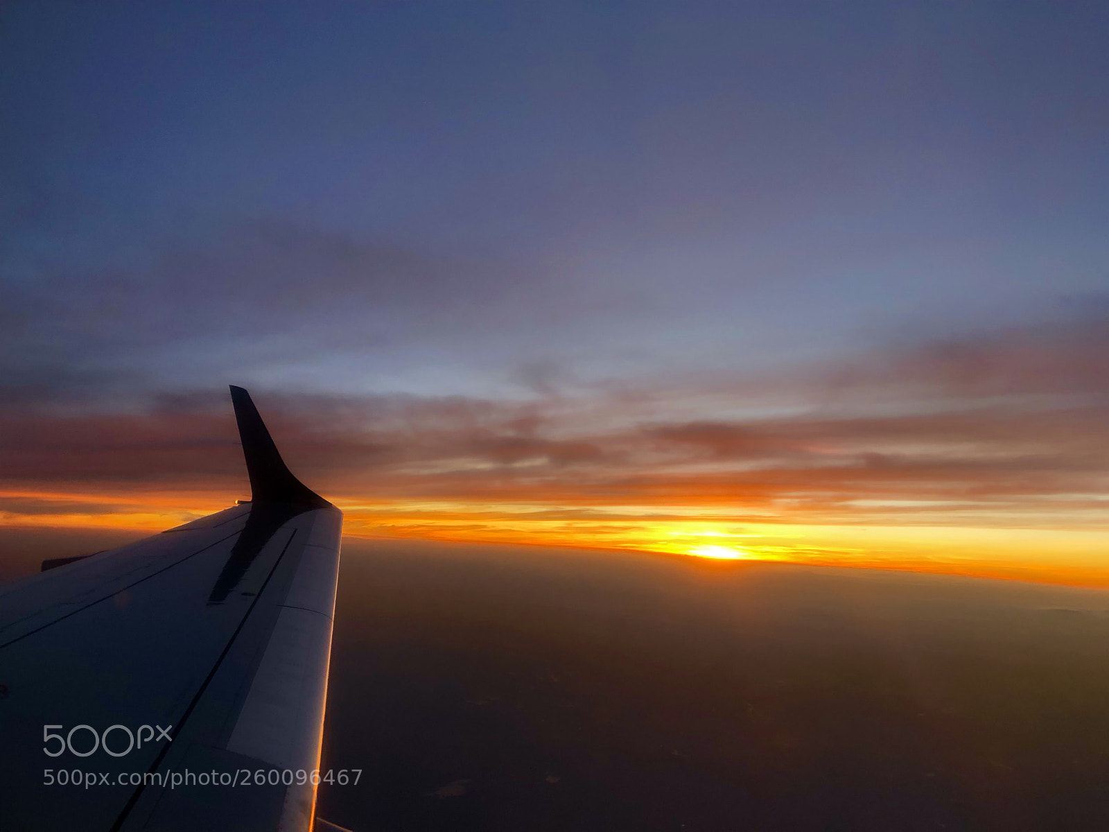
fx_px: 897
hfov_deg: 63.4
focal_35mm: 28
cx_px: 554
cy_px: 416
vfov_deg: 49.7
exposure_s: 1/60
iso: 100
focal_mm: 3.99
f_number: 1.8
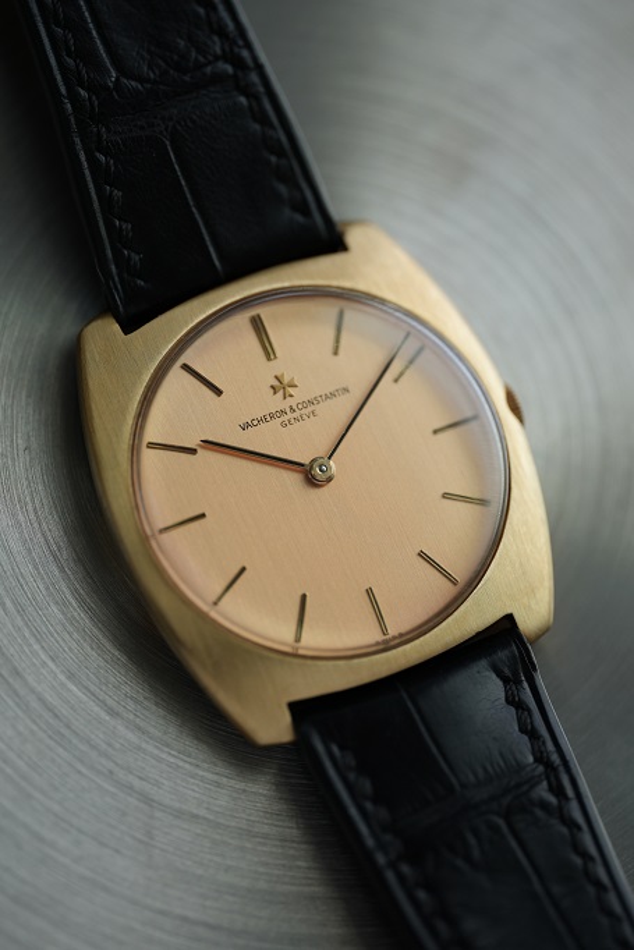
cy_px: 475
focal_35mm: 105
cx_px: 317
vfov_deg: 19.5
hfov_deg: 13.0
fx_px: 2772
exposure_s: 1/250
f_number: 2.8
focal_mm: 105
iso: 320
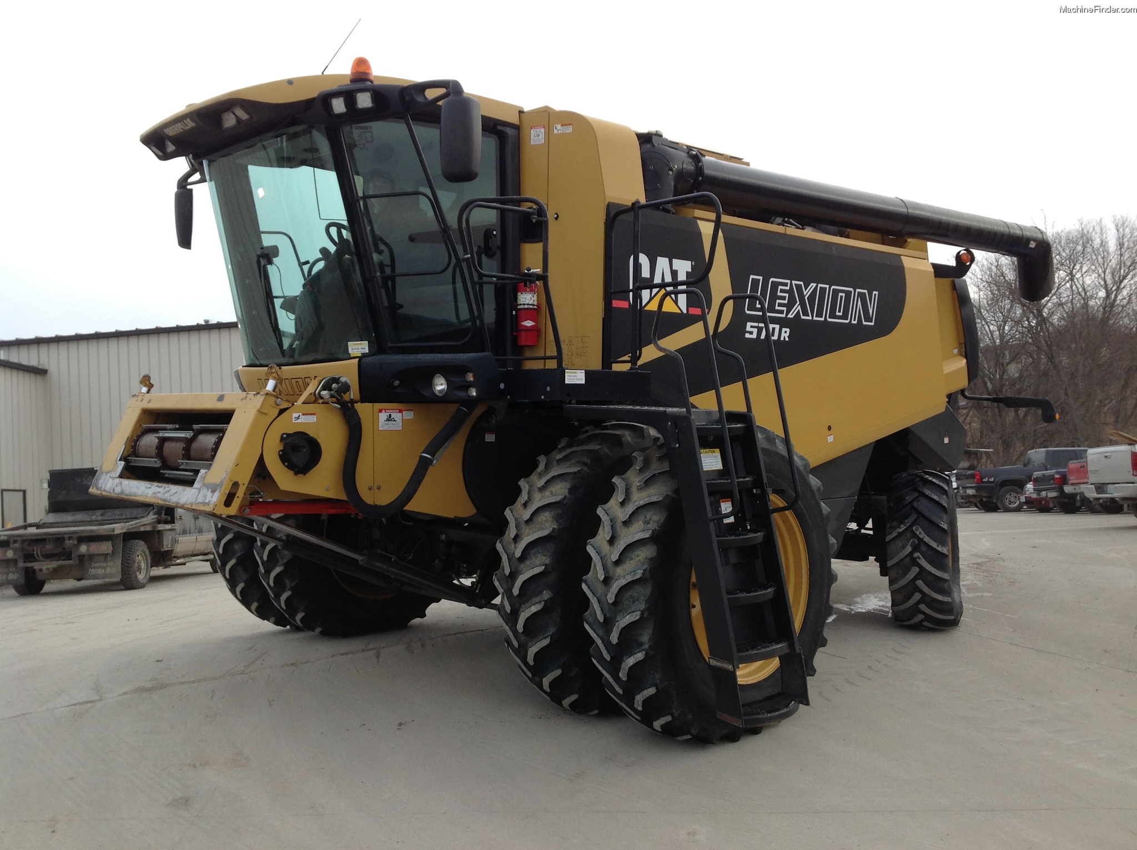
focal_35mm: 35
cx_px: 568
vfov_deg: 40.6
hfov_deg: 52.7
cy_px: 425
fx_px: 1148
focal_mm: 4.28
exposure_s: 1/181
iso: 50
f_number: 2.4
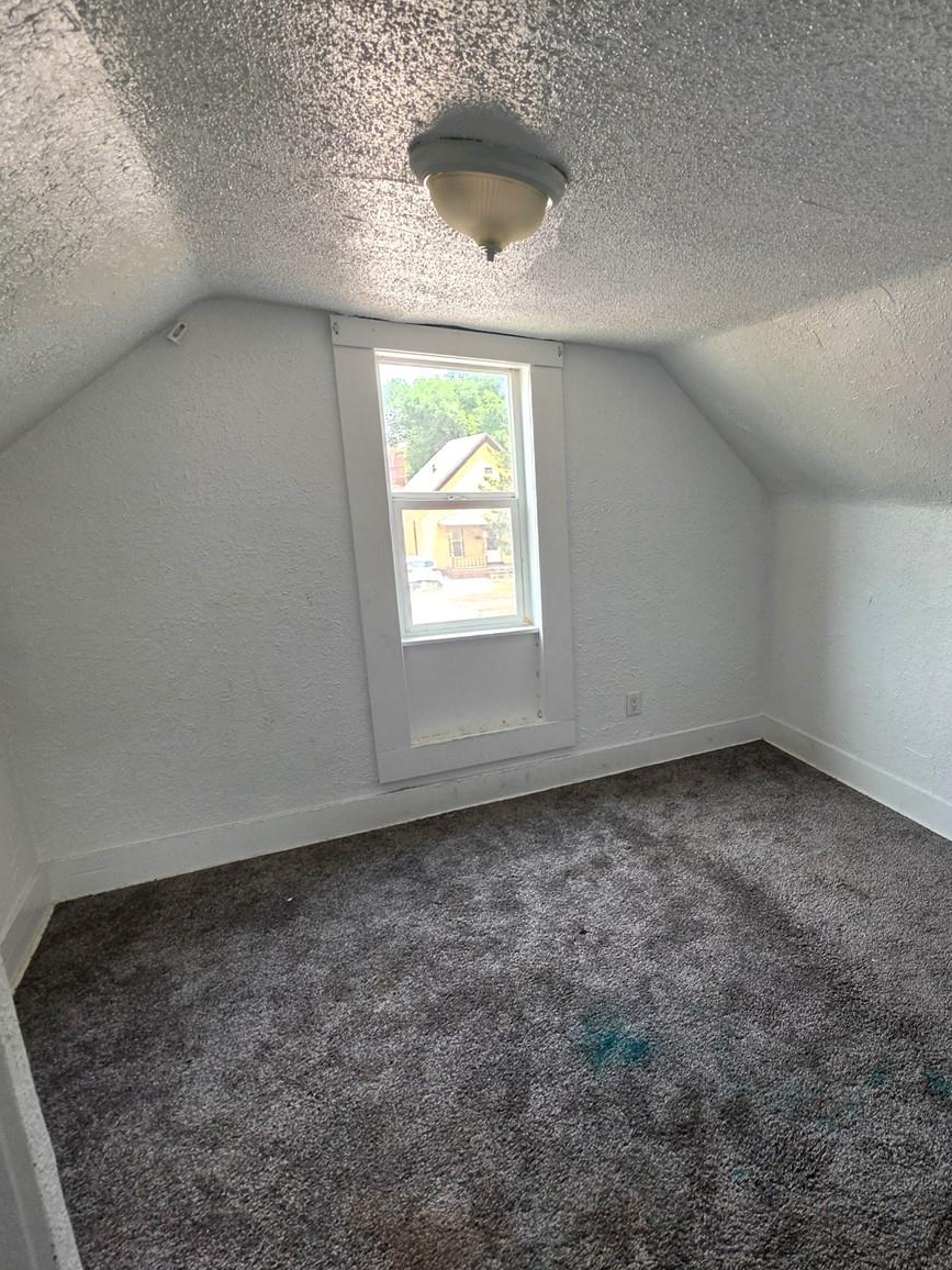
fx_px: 660
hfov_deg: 65.8
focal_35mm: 18
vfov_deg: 87.7
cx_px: 746
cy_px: 645
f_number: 1.9
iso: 64
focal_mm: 2.2
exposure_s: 1/120
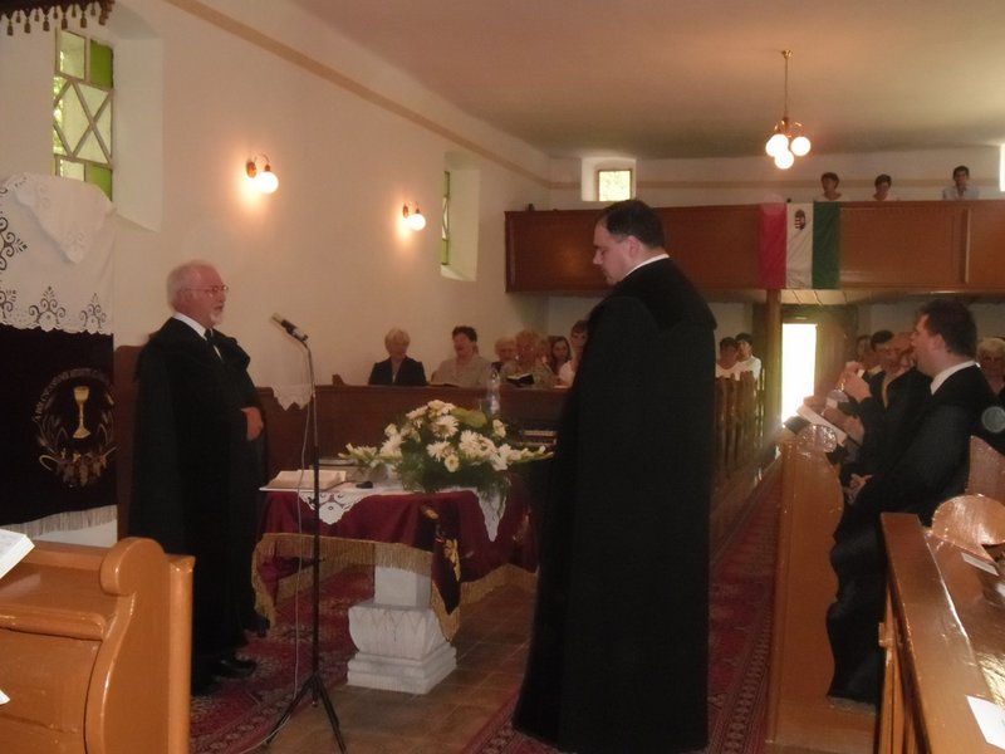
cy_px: 377
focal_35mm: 37
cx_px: 502
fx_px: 1074
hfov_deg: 50.1
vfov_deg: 38.7
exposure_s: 1/45
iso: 400
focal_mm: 6.6
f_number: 4
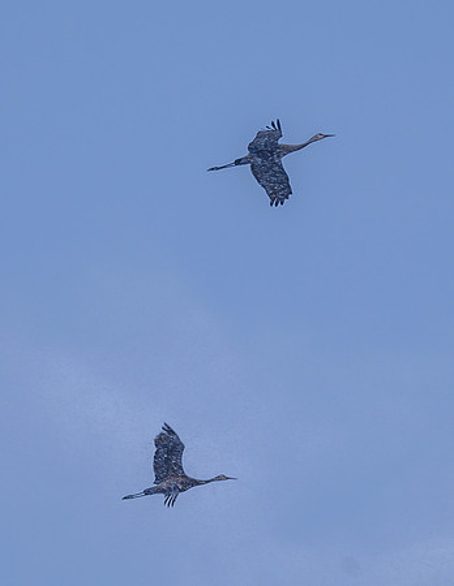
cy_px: 301
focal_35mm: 928
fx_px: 15920
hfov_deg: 1.6
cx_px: 298
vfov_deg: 2.1
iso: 280
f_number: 6.3
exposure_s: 1/400
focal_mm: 420
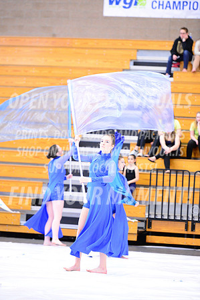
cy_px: 150
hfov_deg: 9.1
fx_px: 1253
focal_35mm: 150
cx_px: 100
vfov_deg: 13.7
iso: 8000
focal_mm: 150
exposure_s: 1/250
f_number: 3.2
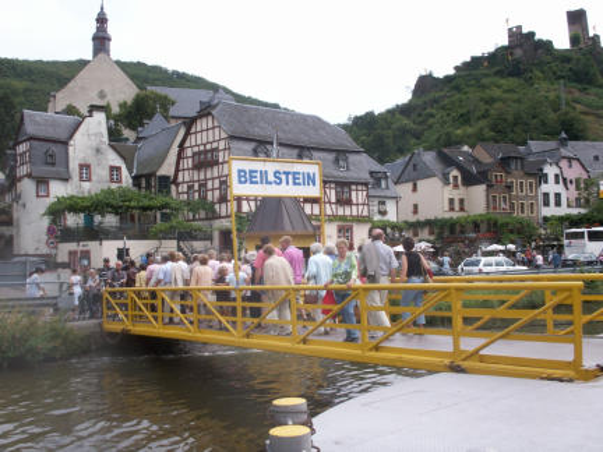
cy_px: 226
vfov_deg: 38.7
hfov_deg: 50.1
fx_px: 645
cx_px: 302
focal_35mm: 37
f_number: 7.1
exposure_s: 1/100
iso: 50
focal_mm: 7.7
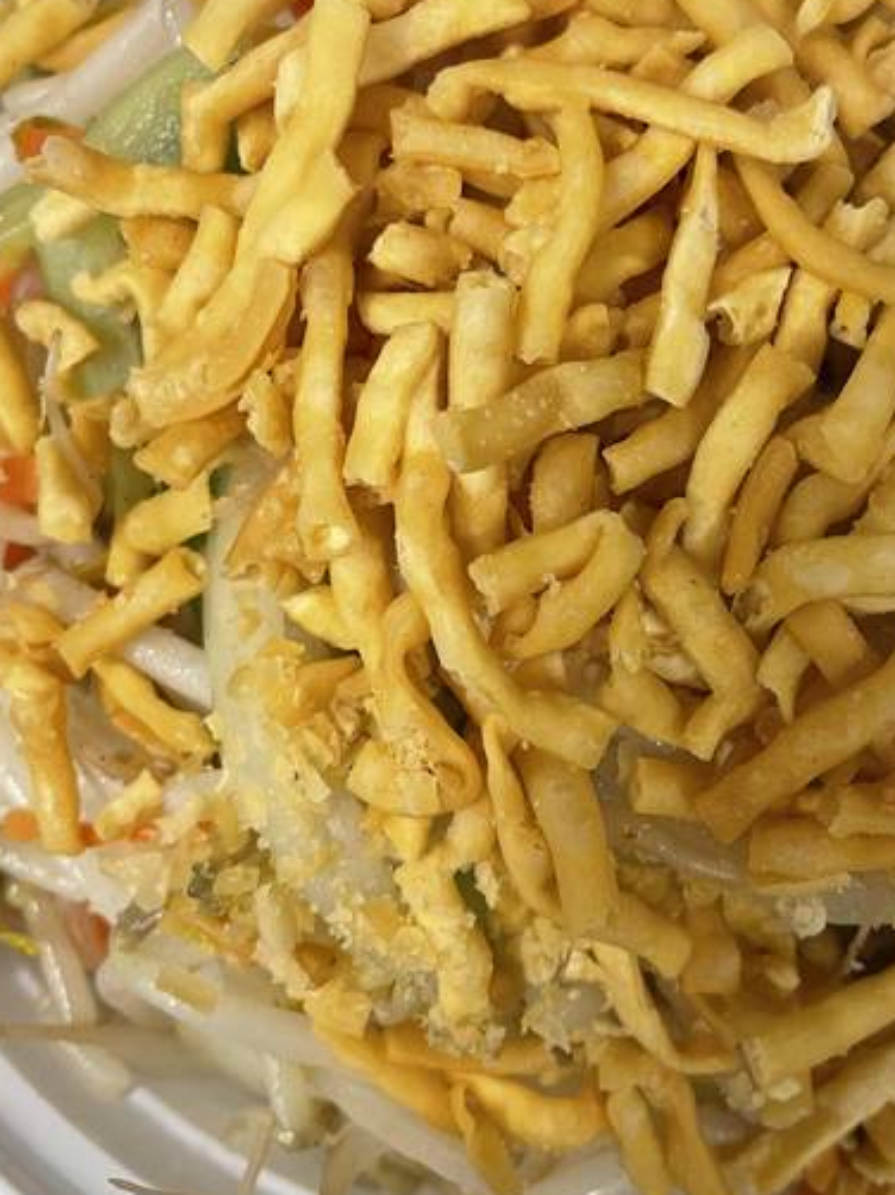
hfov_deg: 37.1
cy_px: 532
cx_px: 626
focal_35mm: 38
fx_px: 1311
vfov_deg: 48.9
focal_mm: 4.2
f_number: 1.6
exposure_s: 1/60
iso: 160
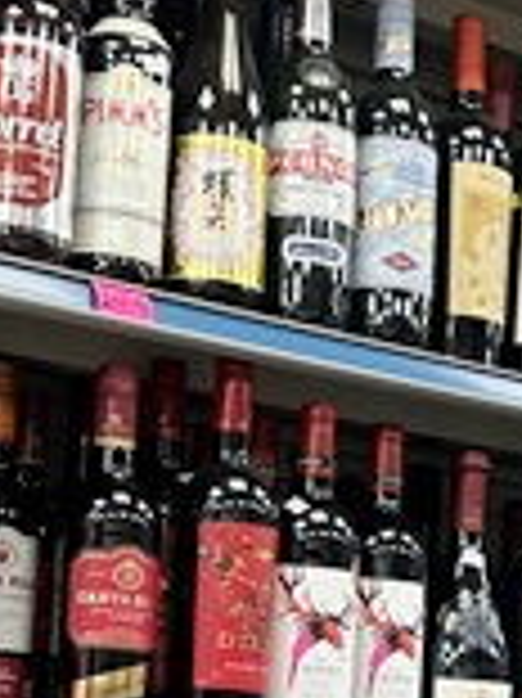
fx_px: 1993
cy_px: 703
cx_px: 554
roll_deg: -3.8
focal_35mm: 99
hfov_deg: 14.6
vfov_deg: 19.3
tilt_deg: +2.7
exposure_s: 1/50
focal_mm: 6.86
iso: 160
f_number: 1.78
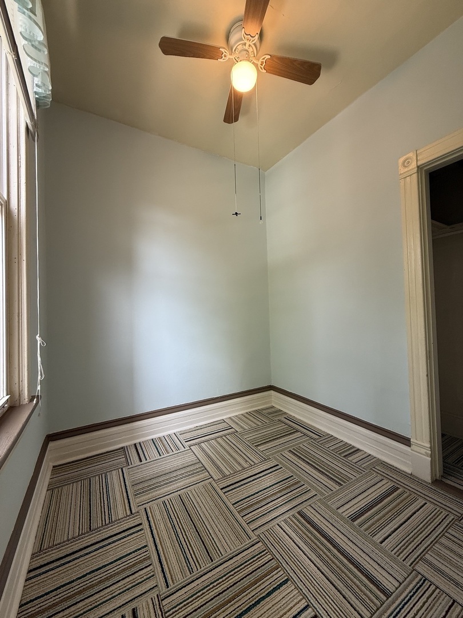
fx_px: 250
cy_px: 309
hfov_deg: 85.7
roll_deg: +1.4
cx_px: 232
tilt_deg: +2.0
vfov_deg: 102.1
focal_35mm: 14
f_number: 2.2
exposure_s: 1/99
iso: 125
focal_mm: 2.22
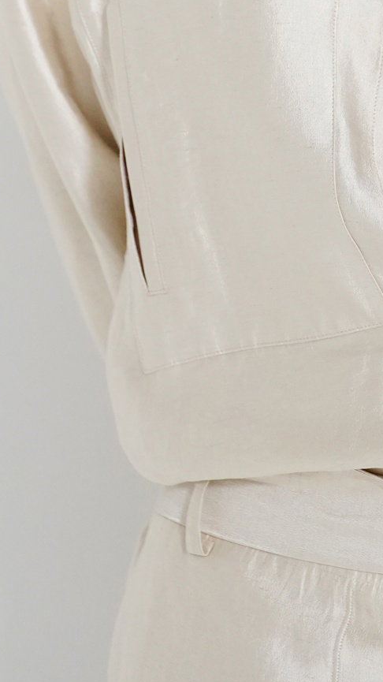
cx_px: 473
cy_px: -283
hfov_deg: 2.3
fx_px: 9523
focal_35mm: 527
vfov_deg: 4.1
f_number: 2.8
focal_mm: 145
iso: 2000
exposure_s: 1/160
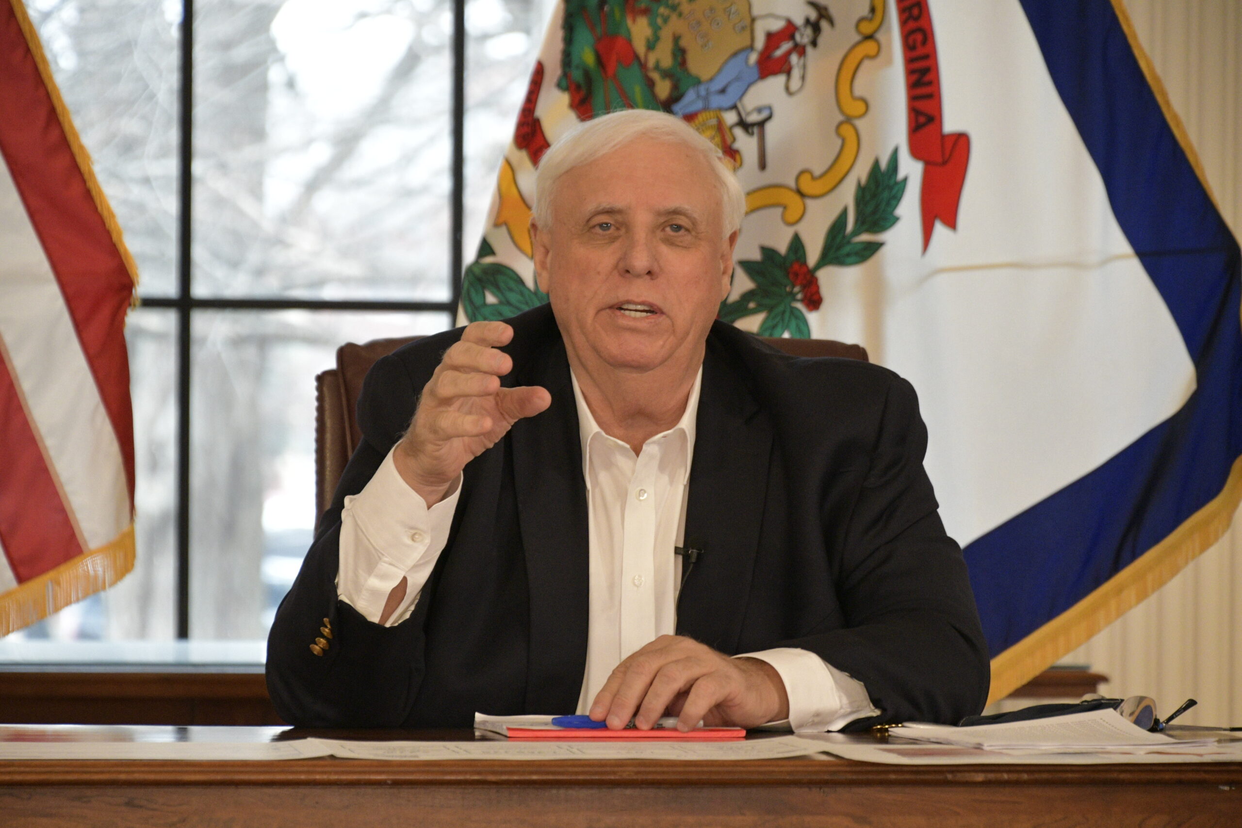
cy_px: 414
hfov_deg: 11.0
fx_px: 6451
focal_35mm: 187
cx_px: 621
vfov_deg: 7.3
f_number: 6.3
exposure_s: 1/250
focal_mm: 125
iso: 4000
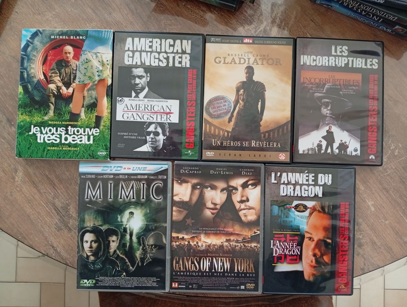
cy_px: 154
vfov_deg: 51.5
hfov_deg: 65.2
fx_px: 318
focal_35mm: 27
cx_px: 204
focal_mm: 3.98
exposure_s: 1/20
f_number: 1.8
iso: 819
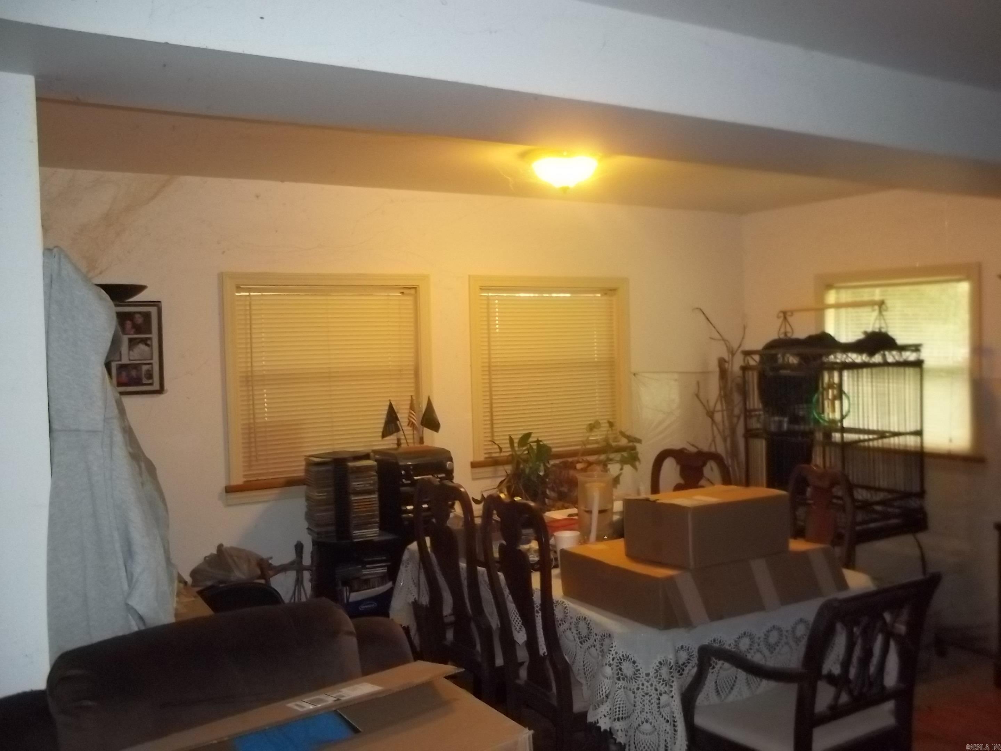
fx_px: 954
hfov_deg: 55.4
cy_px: 376
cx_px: 500
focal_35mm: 33
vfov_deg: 42.9
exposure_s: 1/30
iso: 320
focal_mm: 5.9
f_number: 3.3
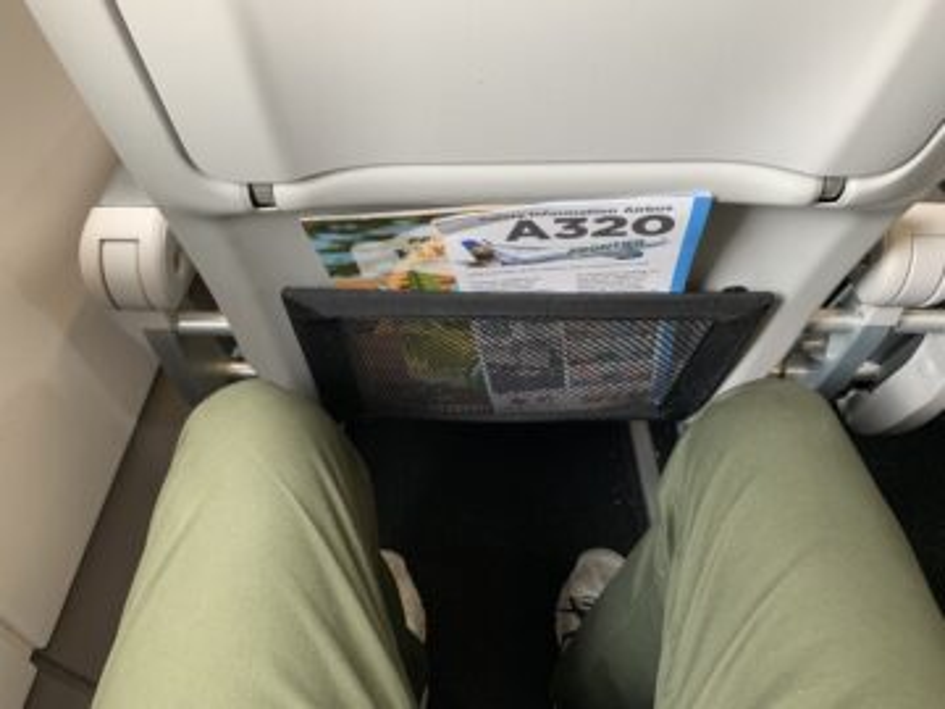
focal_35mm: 26
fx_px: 710
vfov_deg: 53.1
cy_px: 354
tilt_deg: -46.5
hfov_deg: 67.3
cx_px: 472
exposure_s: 1/52
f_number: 1.8
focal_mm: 4.25
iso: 125
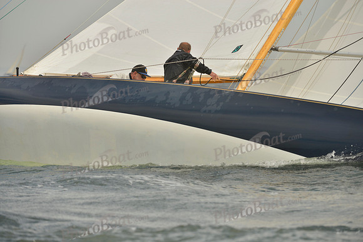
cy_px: 121
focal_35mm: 260
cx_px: 182
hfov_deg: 7.9
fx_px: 2622
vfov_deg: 5.3
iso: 280
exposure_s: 1/1250
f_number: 7.1
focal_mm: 260
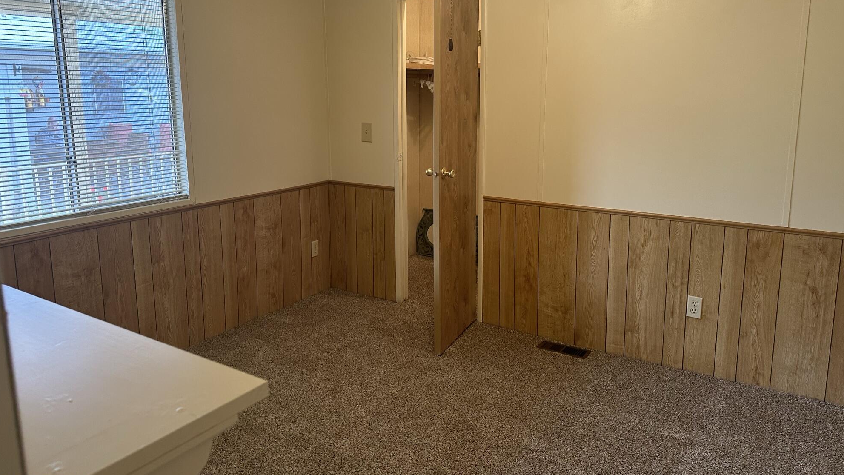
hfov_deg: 69.9
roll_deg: +0.1
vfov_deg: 42.7
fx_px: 604
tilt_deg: -10.5
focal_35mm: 27
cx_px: 417
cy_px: 186
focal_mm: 6.86
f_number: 1.78
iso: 200
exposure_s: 1/60
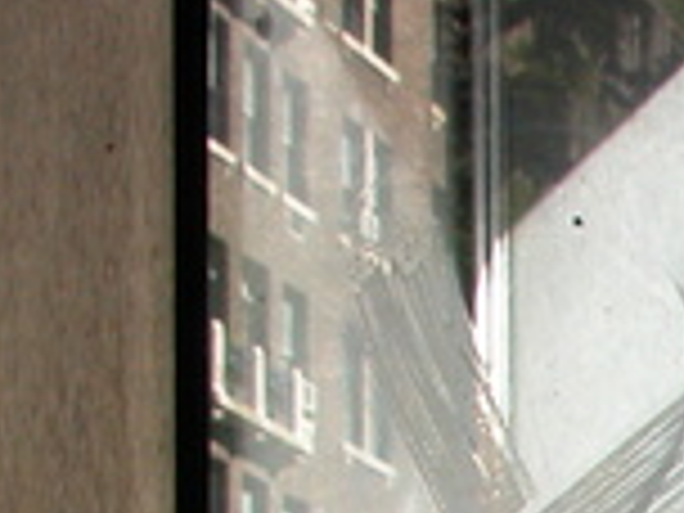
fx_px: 4742
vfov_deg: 5.9
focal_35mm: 240
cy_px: 1310
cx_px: 1436
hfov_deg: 7.8
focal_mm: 11.6
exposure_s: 1/75.4
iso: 100
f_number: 6.7
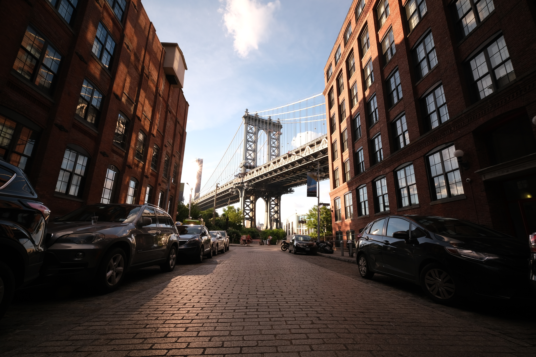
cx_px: 268
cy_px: 178
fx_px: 223
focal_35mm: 15
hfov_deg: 100.4
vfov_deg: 77.3
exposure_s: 2
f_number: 11
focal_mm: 10
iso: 160
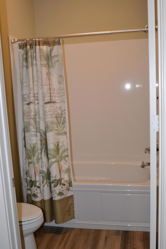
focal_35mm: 36
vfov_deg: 53.1
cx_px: 83
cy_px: 124
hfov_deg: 36.9
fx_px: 249
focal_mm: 24
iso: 900
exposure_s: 1/60
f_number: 4.5
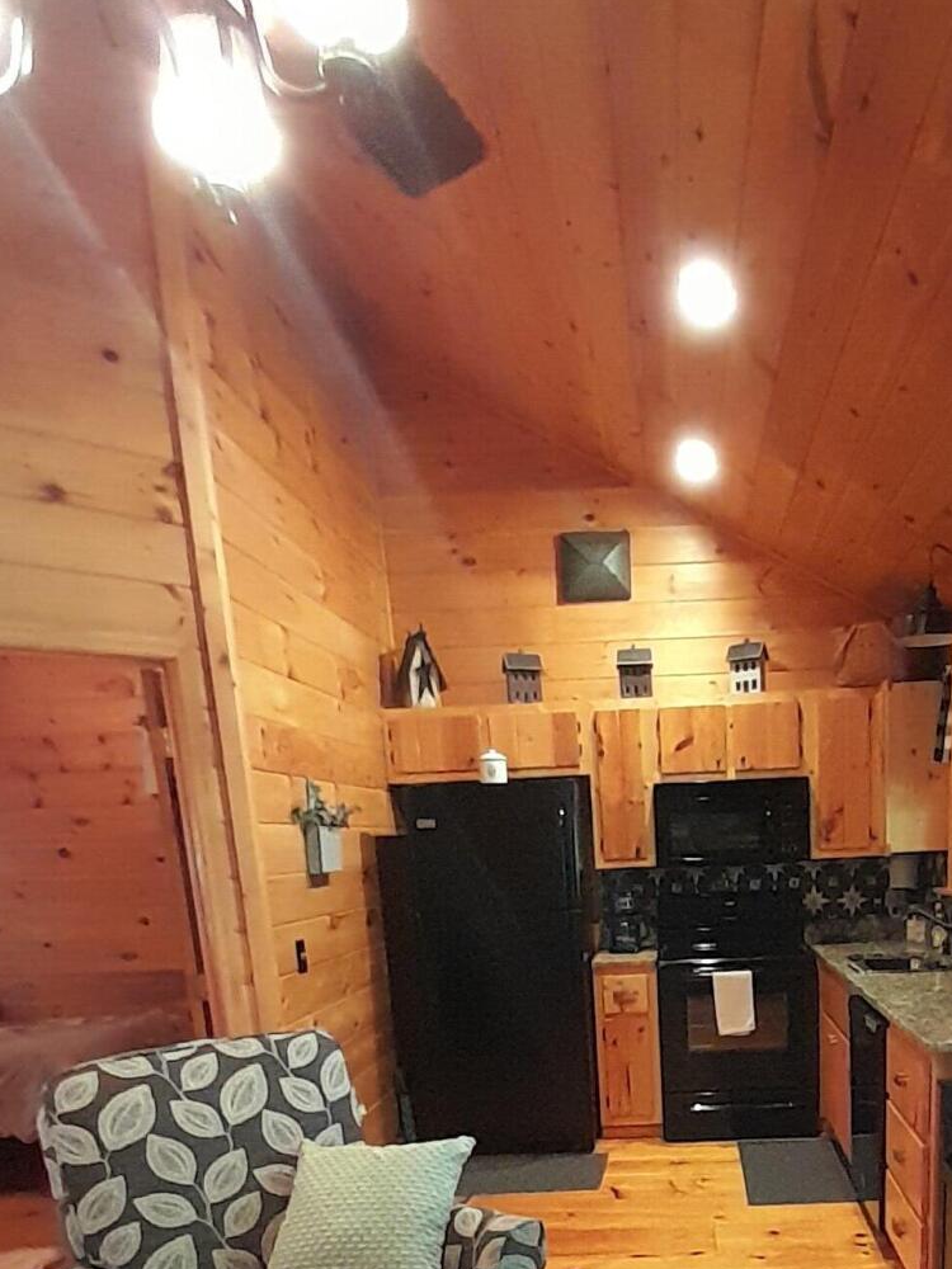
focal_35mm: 26
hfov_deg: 51.8
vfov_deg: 60.4
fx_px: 953
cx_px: 658
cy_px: 1061
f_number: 2.2
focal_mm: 1.13
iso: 500
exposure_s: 1/20
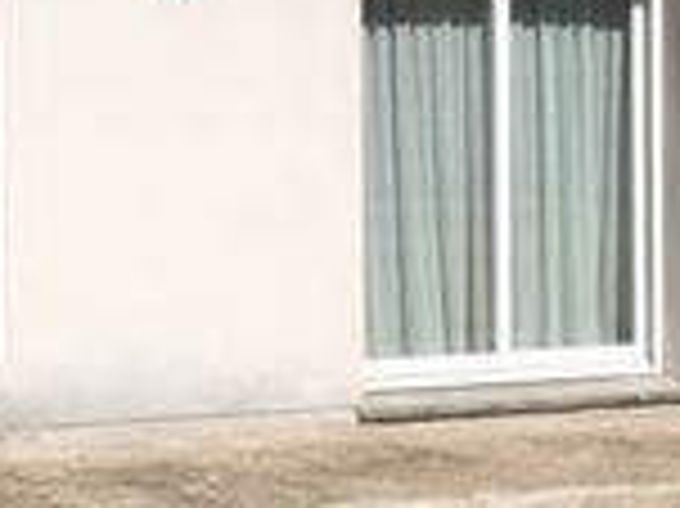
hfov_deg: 17.1
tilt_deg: -0.6
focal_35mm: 115
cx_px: 329
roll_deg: +0.5
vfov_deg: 12.8
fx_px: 2257
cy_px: 117
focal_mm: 4.15
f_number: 2.2
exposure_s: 1/4274
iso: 25
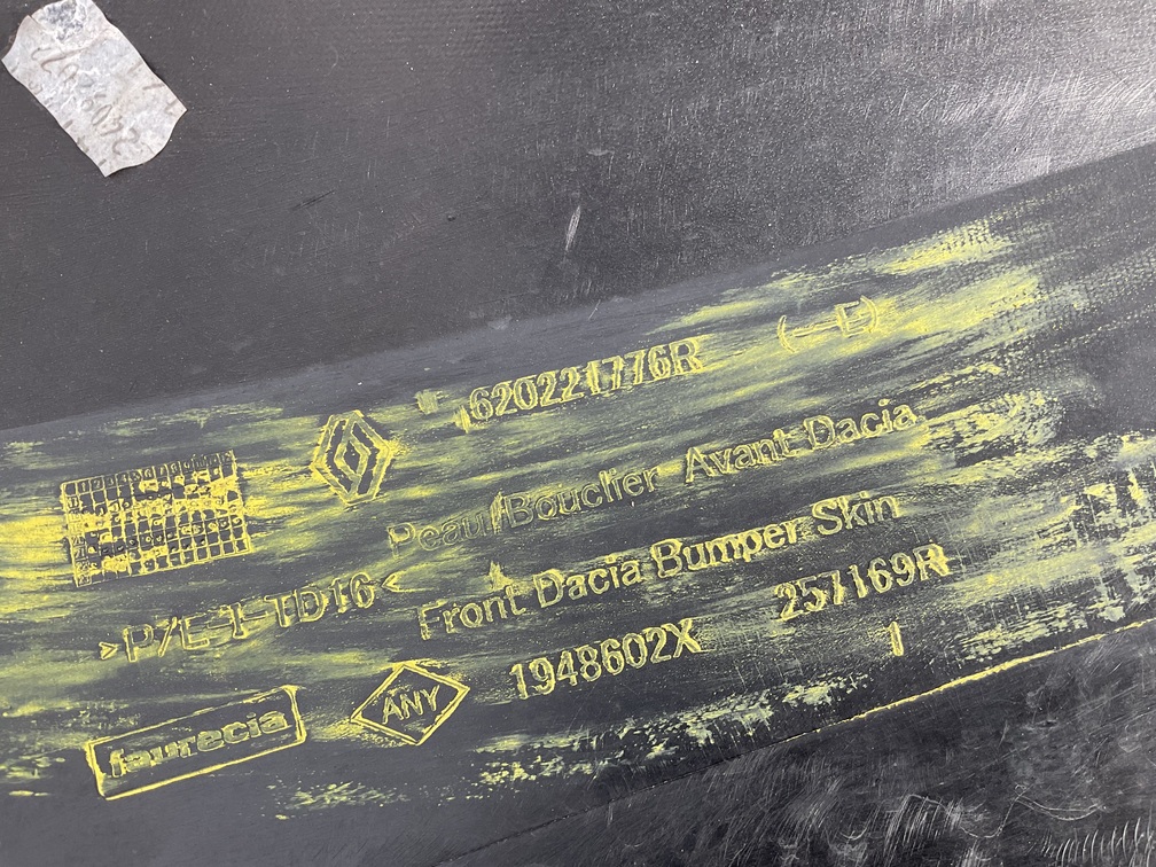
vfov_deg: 48.2
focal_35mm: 29
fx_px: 968
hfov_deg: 61.7
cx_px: 578
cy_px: 434
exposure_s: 1/120
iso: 64
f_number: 1.8
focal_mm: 3
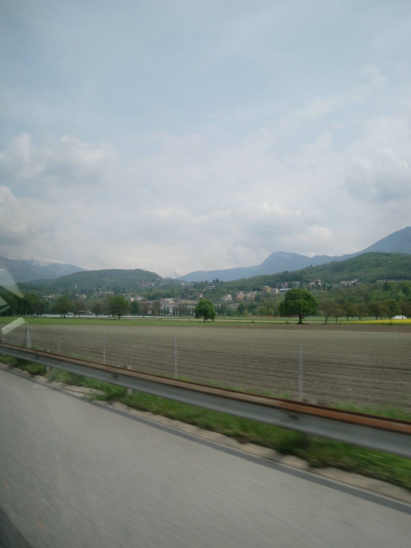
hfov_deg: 46.8
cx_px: 214
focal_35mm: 30
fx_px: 475
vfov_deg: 60.0
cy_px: 273
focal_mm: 4.65
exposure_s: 1/250
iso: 64
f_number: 7.8
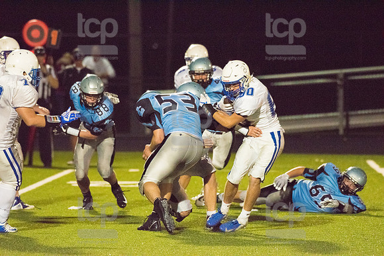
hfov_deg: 5.9
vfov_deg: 3.9
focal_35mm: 350
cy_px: 128
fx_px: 3734
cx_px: 192
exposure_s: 1/800
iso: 10000
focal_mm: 350
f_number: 5.6
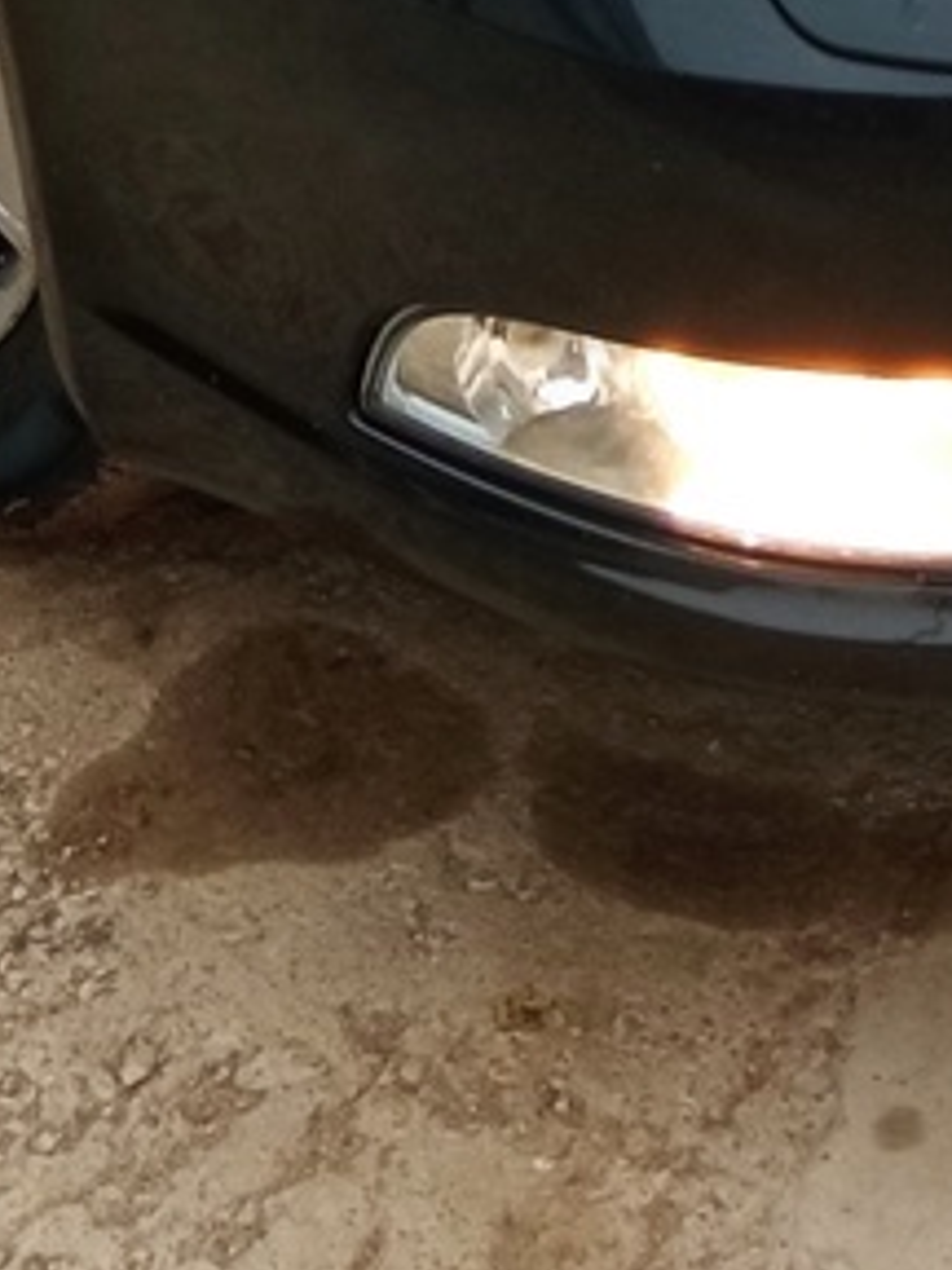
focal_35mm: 150
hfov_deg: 9.8
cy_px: -1376
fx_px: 5500
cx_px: 965
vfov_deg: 11.6
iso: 116
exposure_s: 1/113
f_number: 2.2
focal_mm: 3.79
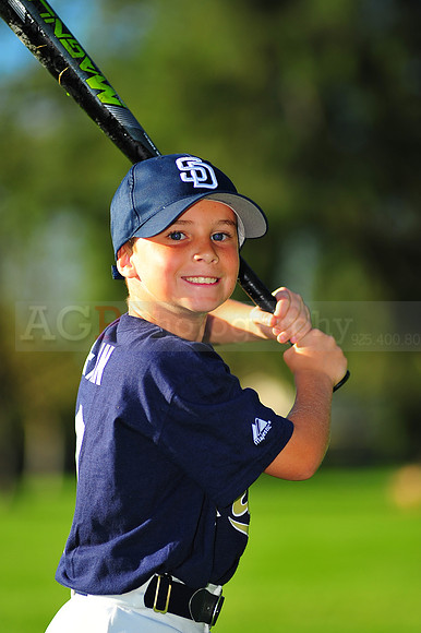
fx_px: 3161
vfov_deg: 11.4
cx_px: 210
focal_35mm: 180
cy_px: 316
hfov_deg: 7.6
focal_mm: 180
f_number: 3.5
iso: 200
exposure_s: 1/1600
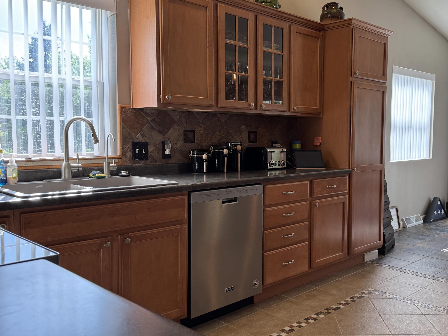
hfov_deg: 51.7
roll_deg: -0.8
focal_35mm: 35
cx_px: 297
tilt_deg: -4.7
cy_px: 163
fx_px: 453
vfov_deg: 40.7
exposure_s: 1/120
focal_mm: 6.76
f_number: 1.78
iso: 80
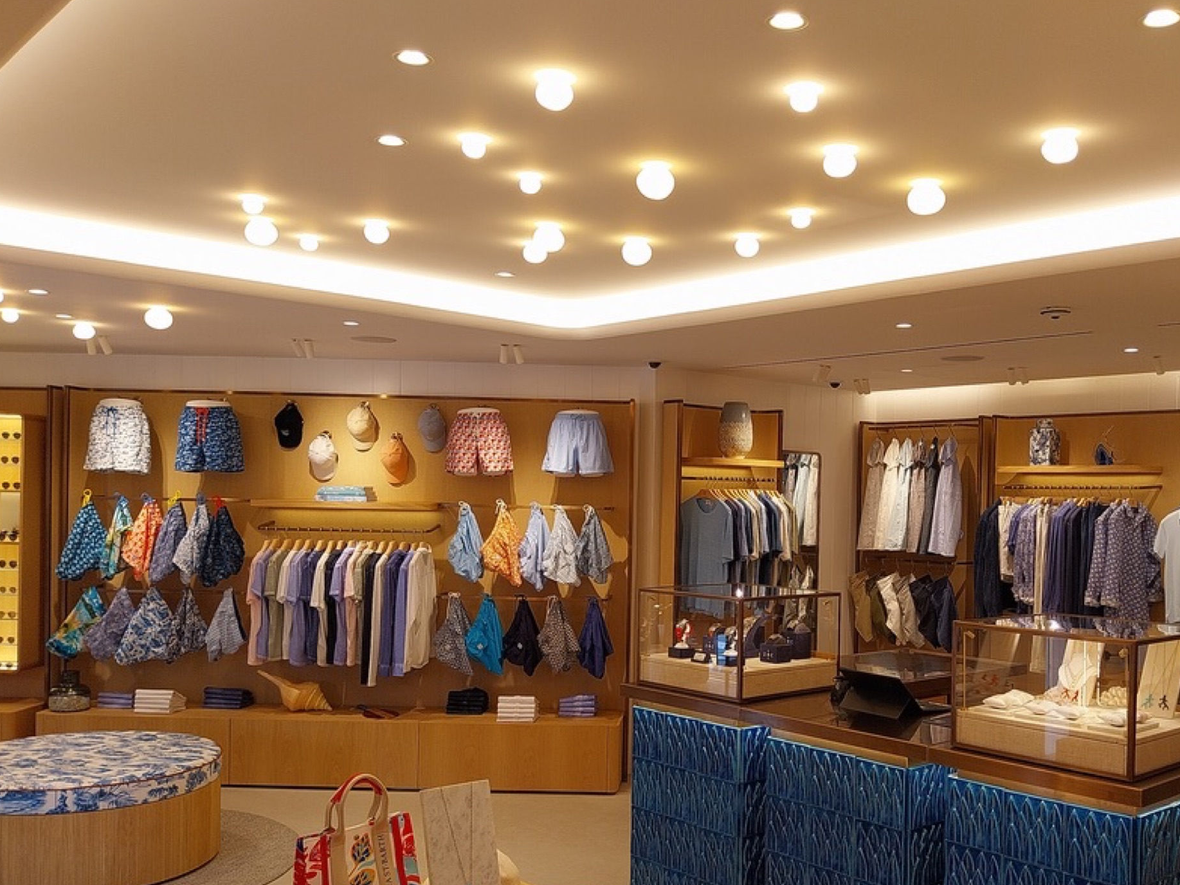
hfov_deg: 53.6
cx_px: 703
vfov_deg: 41.6
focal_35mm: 34
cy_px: 531
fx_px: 1159
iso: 32
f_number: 1.8
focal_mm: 4
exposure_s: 1/60
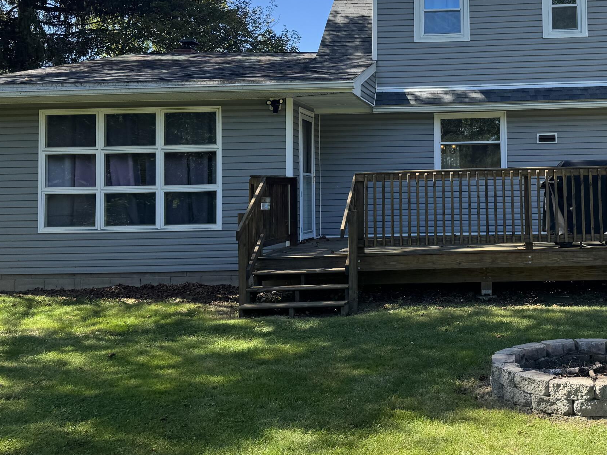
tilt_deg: +2.1
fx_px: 754
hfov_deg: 42.5
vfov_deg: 33.3
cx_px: 455
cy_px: 154
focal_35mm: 43
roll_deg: +0.8
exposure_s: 1/1560
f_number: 1.78
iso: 80
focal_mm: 6.76
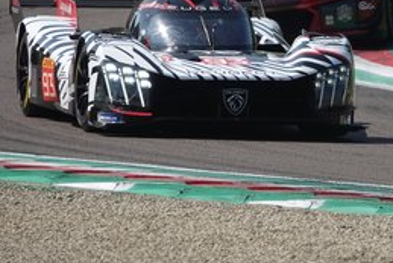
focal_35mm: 961
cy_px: 64
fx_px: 10496
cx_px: 234
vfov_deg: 1.4
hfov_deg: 2.1
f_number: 4.5
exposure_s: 1/800
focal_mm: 203.2
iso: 100
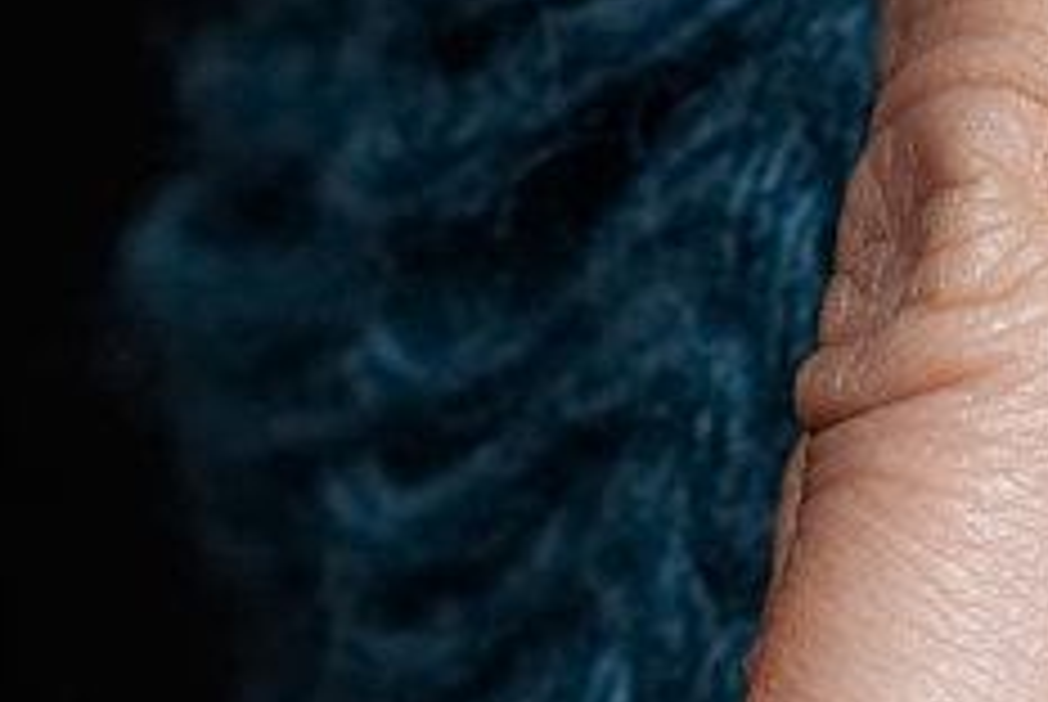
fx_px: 25487
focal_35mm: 874
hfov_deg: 2.3
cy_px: 207
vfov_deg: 1.6
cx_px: 2870
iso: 100
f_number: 5.6
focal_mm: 85
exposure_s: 1/200
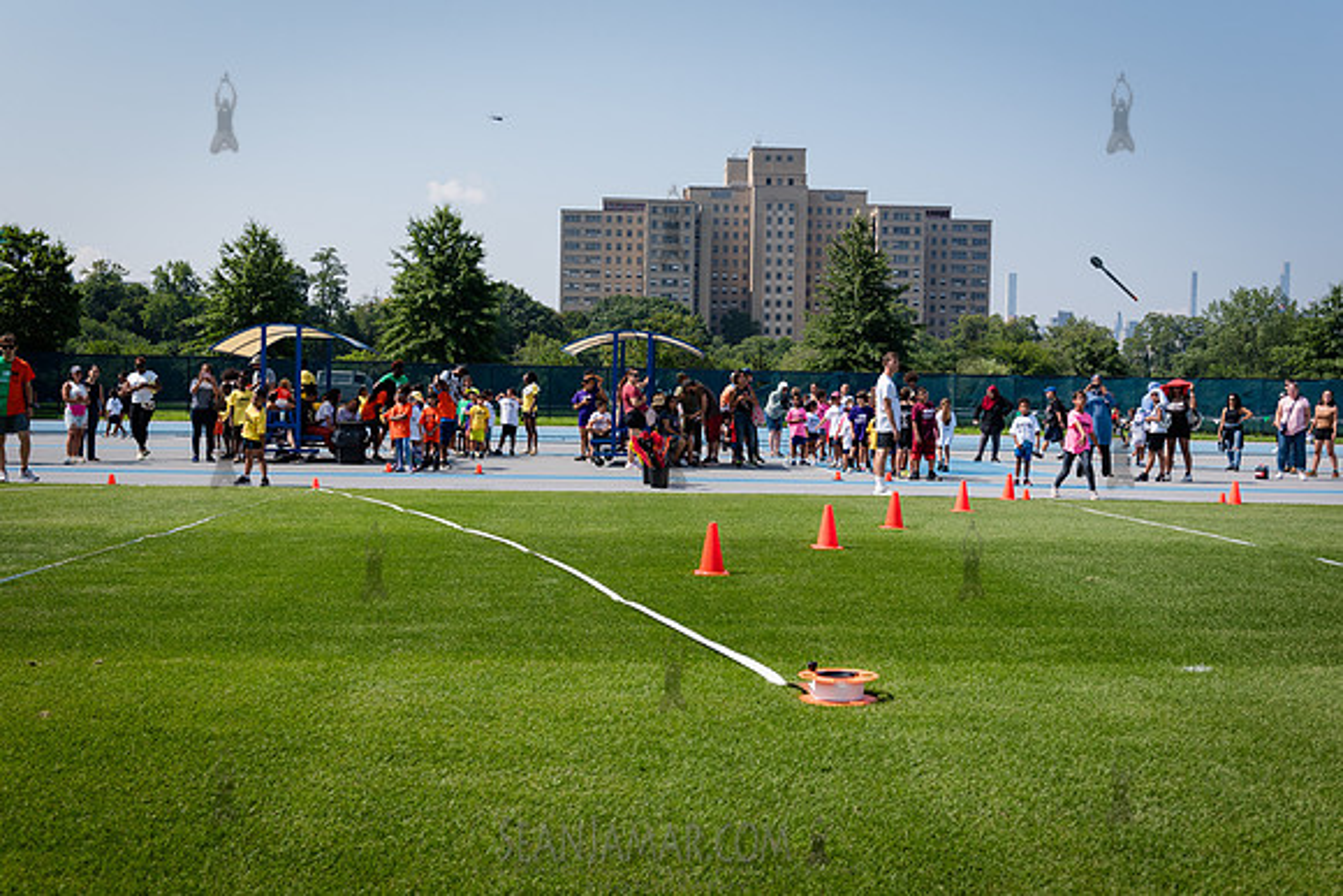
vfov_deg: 33.4
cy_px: 448
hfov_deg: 48.4
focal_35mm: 40
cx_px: 672
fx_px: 1493
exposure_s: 1/1600
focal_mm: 40
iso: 400
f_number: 5.6
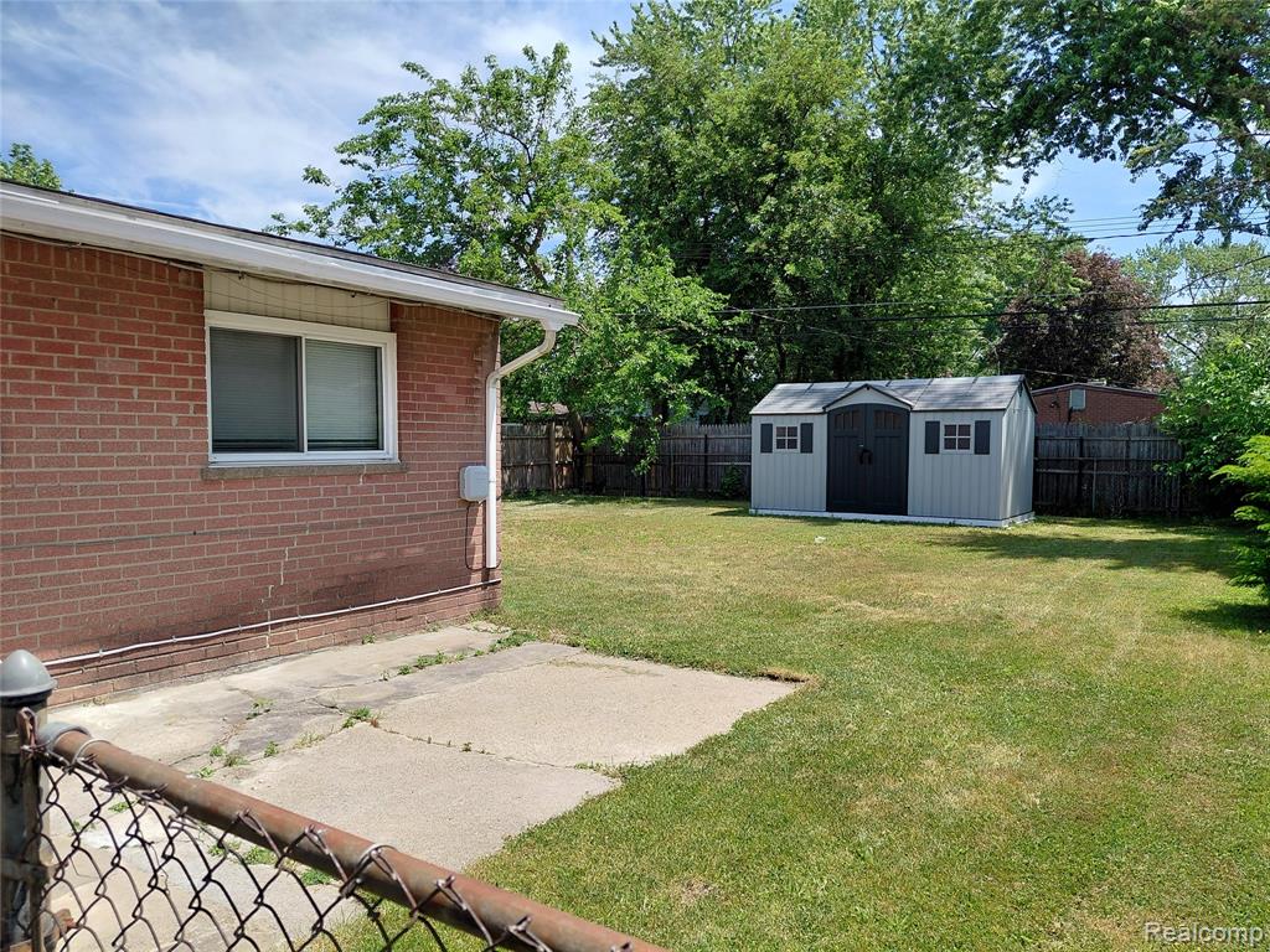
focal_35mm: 25
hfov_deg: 69.4
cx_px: 635
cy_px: 476
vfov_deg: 54.9
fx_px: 917
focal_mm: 4.69
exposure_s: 1/1661
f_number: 1.8
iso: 50
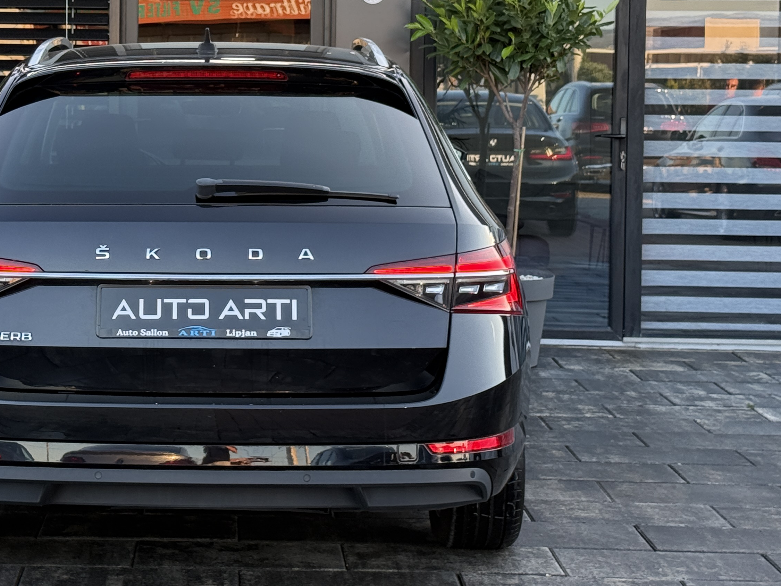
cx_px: 154
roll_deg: -0.4
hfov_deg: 22.4
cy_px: 141
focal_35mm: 86
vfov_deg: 17.1
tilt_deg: -0.8
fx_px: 1941
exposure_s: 1/242
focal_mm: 6.76
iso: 100
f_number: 1.78
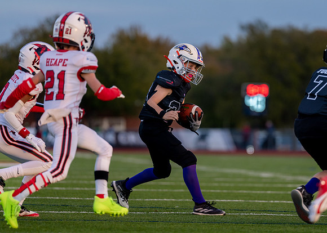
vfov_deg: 5.3
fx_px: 2534
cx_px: 221
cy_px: 109
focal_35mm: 273
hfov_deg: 7.4
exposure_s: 1/1250
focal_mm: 200
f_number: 2.8
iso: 500
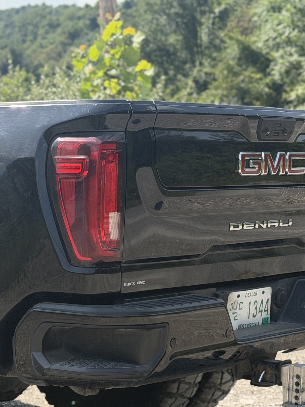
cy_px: 278
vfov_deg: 19.6
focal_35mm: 100
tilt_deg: -4.7
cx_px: -27
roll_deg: +1.5
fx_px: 1174
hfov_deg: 14.5
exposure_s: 1/2762
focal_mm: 6.76
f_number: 1.78
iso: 100
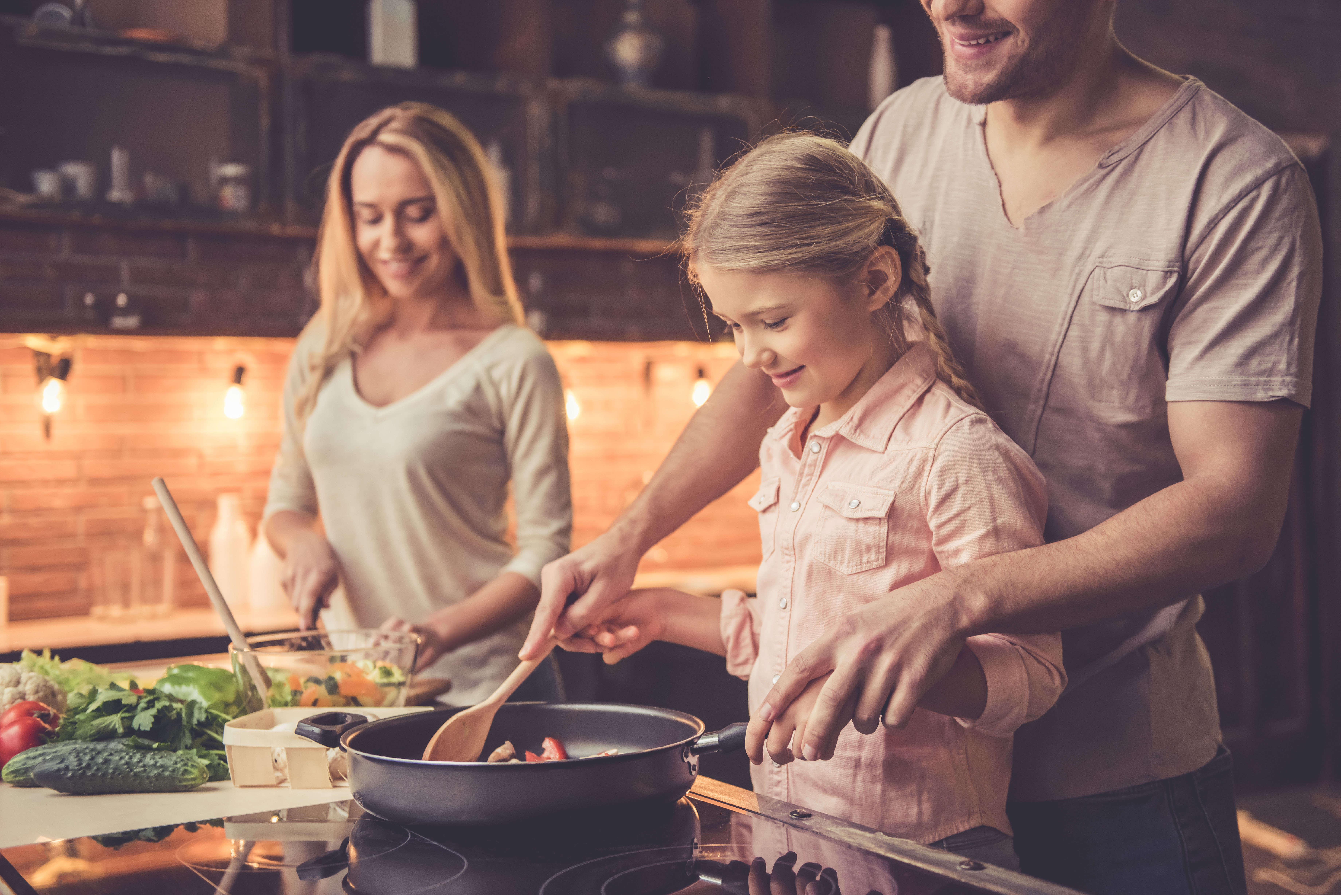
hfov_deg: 41.1
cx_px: 670
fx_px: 1788
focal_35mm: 48
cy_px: 448
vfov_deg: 28.1
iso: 1000
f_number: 2.8
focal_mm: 48
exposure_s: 1/125
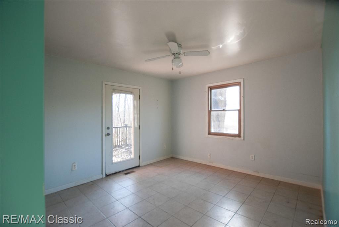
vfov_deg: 77.4
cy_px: 114
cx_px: 170
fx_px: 141
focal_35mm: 15
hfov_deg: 100.4
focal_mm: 10
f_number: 3.5
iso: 640
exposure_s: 1/160
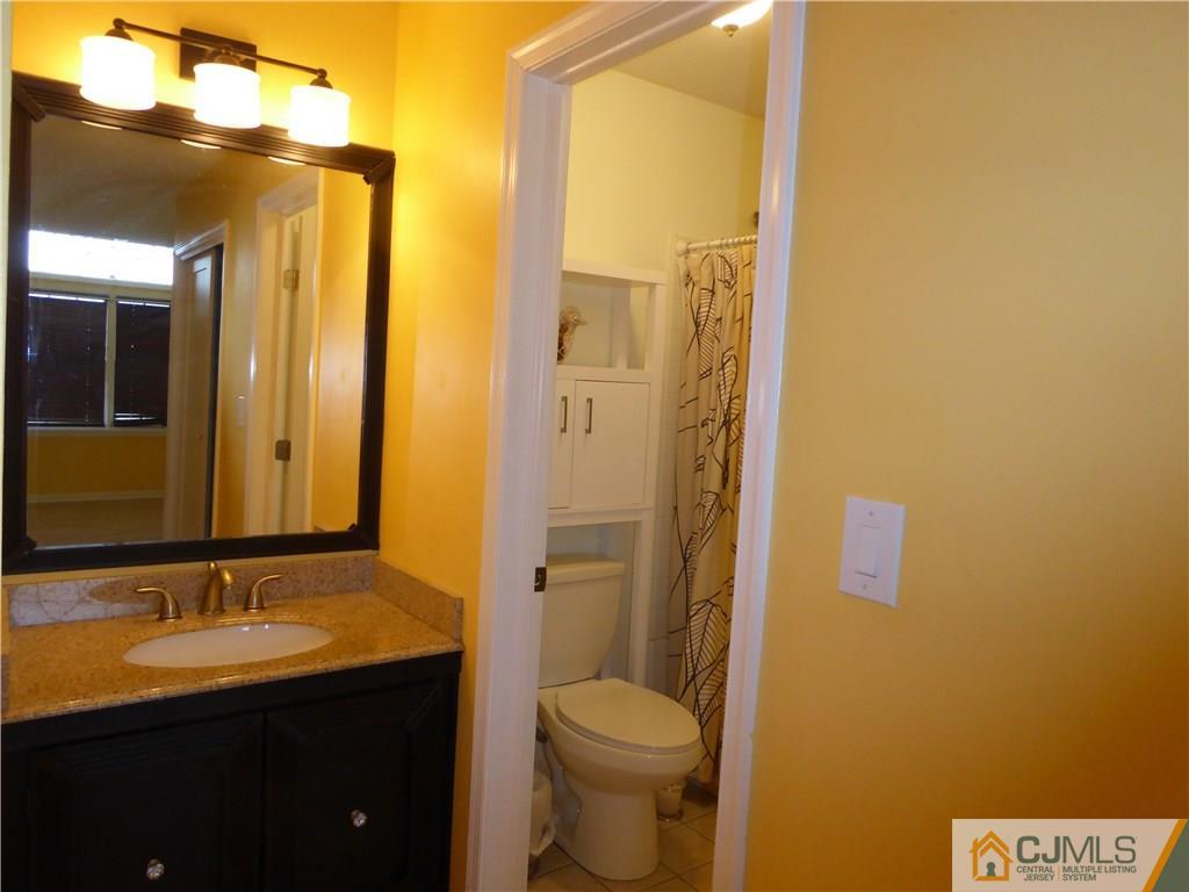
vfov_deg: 56.8
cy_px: 446
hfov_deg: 71.6
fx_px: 824
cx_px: 594
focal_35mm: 24
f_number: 4.5
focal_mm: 4.3
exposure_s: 1/60
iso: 400
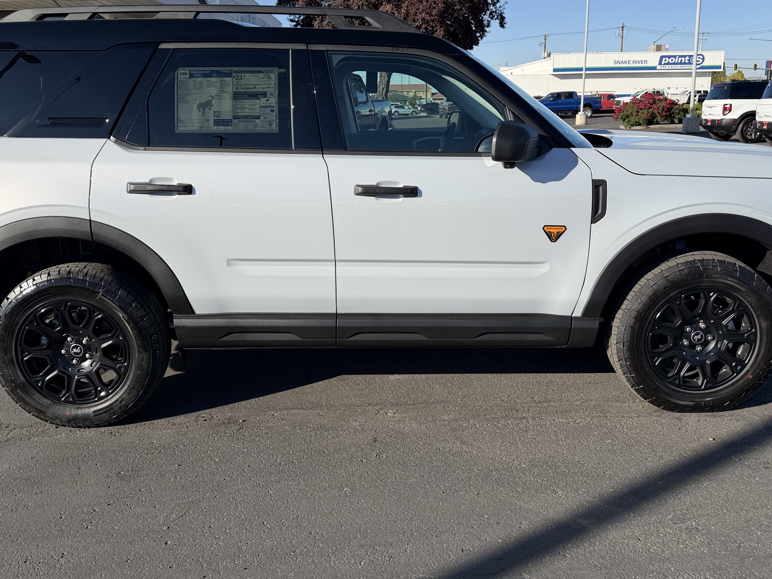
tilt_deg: -14.6
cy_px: 237
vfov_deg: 46.6
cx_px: 383
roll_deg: +3.3
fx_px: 669
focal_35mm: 30
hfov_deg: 60.0
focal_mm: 6.76
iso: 80
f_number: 1.78
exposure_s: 1/4673
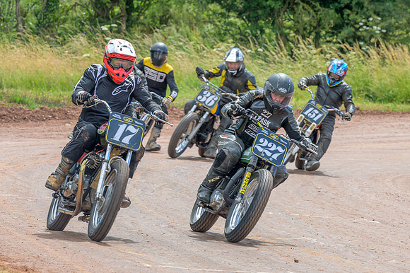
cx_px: 213
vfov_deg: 4.5
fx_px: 3448
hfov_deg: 6.8
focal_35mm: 303
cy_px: 146
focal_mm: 160
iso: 220
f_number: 6.3
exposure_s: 1/400
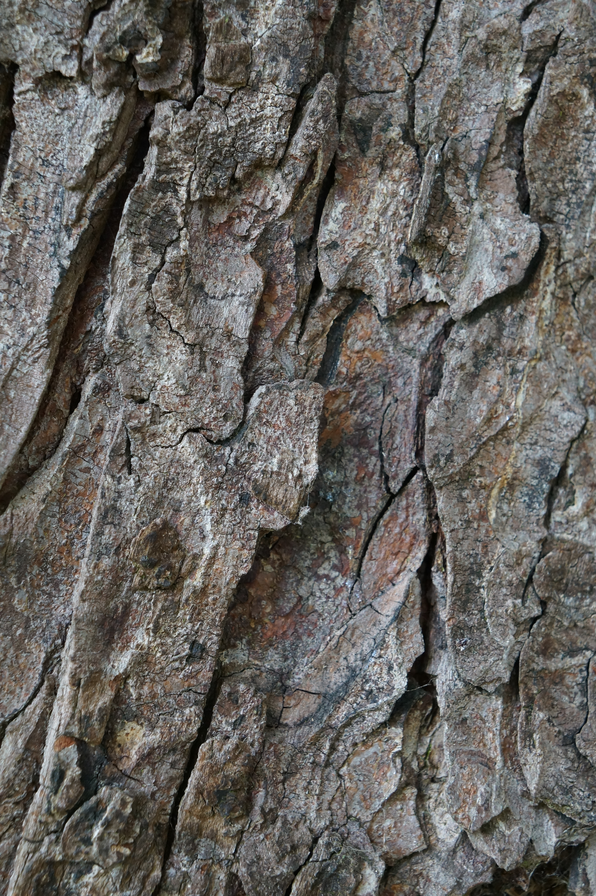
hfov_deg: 19.7
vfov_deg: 29.3
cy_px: 448
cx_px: 298
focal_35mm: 69
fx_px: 1717
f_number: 7.1
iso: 1600
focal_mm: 46
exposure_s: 1/100
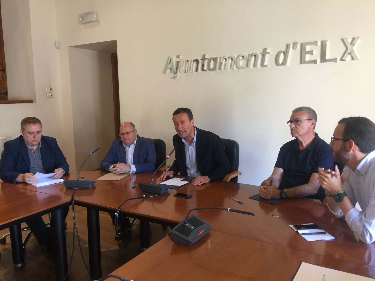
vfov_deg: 48.2
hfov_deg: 61.7
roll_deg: +0.3
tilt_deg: -6.4
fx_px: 314
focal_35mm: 29
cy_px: 140
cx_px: 188
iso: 80
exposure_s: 1/17
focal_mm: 4.15
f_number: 2.2
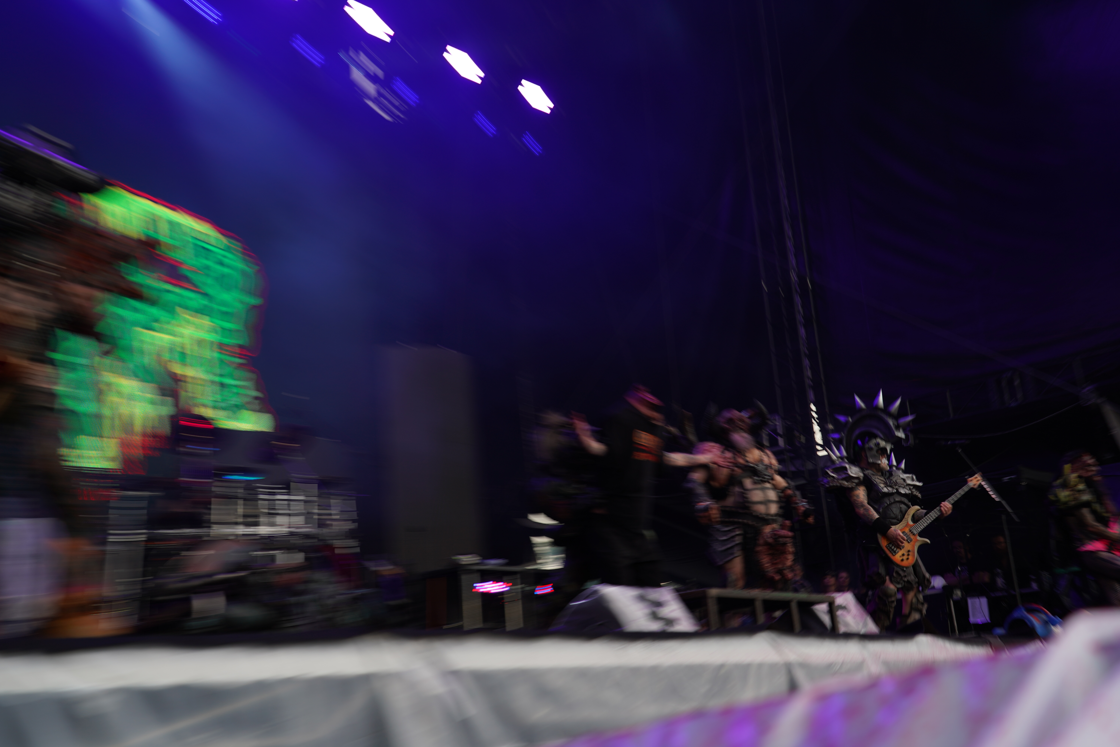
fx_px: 1151
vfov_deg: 35.9
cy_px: 374
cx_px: 560
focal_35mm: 37
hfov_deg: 51.9
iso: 100
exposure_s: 1/60
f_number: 5.6
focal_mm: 37
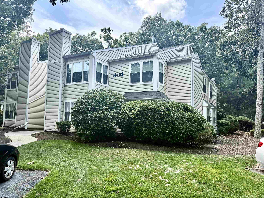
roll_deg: -2.1
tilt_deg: +4.7
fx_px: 183
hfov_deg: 71.6
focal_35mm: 24
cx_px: 132
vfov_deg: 56.8
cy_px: 99
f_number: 1.78
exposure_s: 1/1292
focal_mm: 6.76
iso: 100
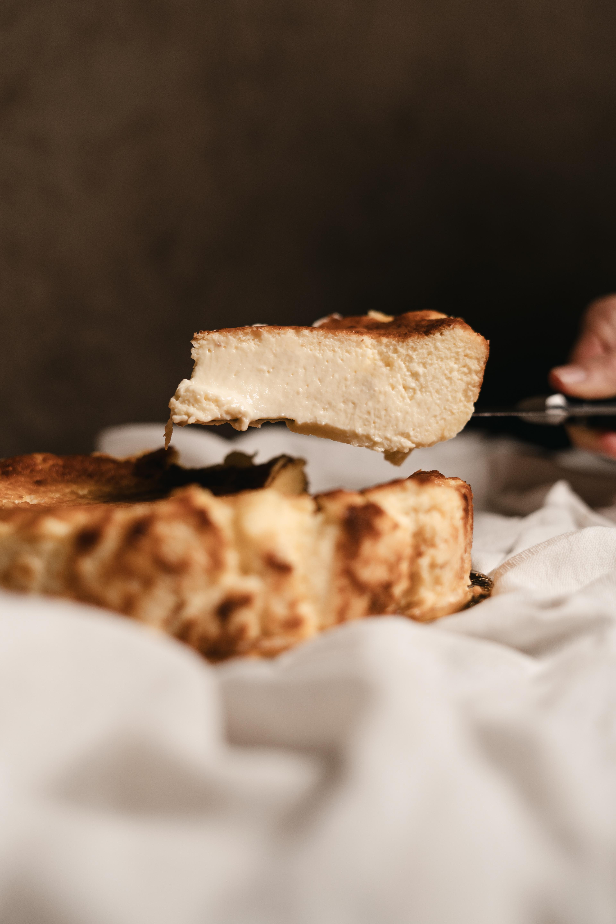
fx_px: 1283
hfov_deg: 27.0
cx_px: 308
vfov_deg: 39.6
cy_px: 462
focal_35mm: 50
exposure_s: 1/200
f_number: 2.5
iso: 100
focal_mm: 50
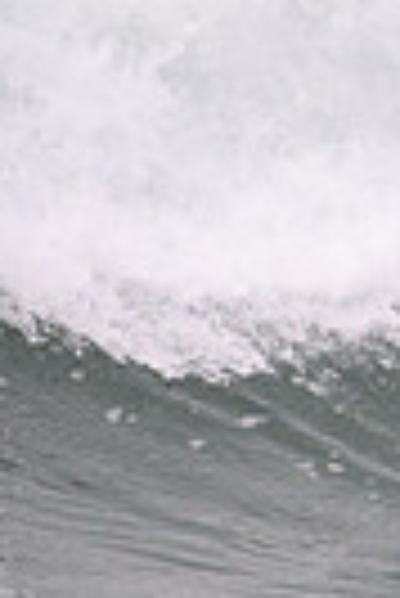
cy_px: -90
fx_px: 73005
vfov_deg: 0.5
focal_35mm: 4392
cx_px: 873
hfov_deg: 0.3
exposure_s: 1/2000
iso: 1000
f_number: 11
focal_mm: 760
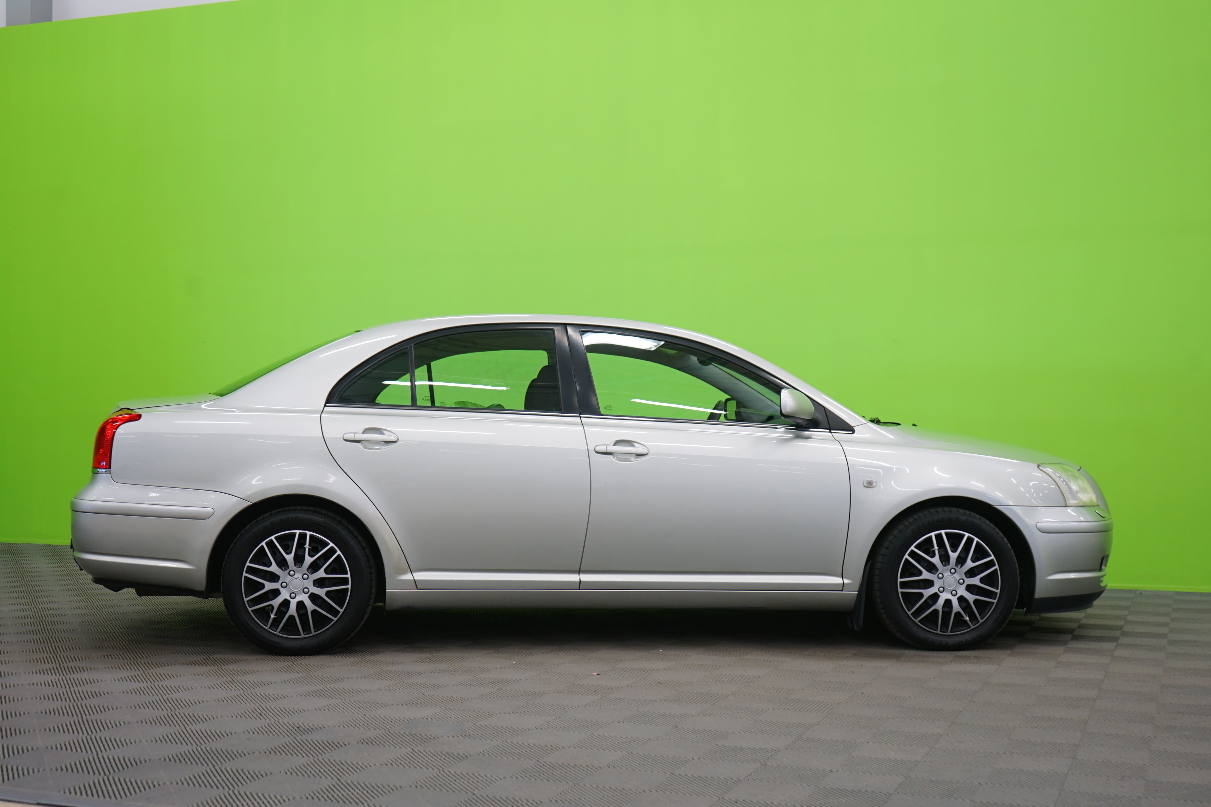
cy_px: 404
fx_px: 1413
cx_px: 606
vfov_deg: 31.9
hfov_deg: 46.4
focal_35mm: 42
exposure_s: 1/10
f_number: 4.5
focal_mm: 42
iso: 400
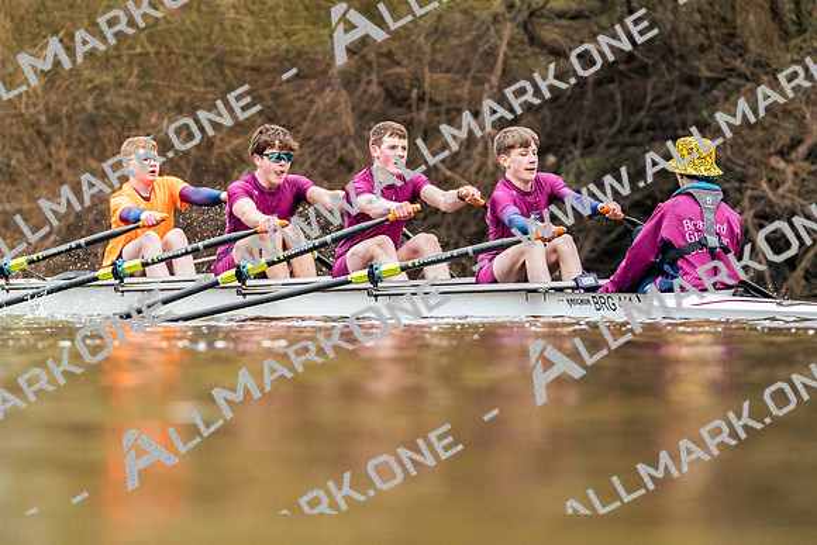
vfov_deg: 4.1
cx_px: 408
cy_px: 272
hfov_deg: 6.2
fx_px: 7536
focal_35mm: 332
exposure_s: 1/2000
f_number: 6.3
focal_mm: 332
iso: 5000
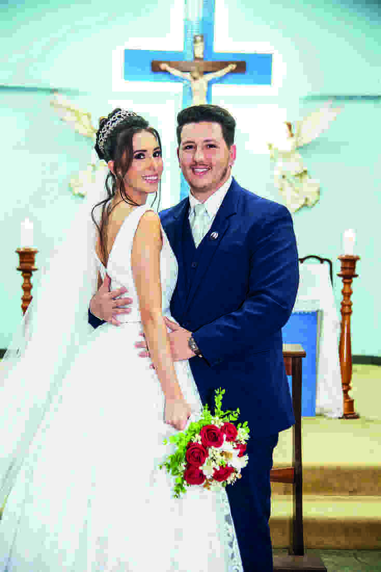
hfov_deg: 24.6
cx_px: 190
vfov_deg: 36.2
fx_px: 873
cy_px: 286
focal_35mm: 55
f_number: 4
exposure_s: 1/160
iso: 2500
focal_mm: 55
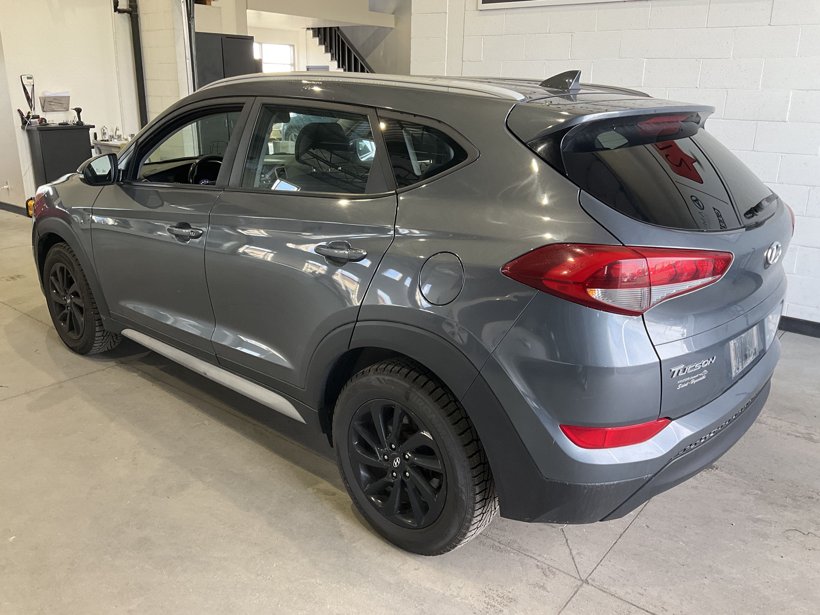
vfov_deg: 48.2
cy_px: 308
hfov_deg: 61.7
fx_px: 687
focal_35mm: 29
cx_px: 410
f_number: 1.8
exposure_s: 1/112
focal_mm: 3
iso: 64
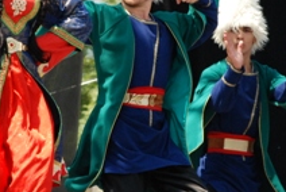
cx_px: 130
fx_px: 4025
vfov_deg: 2.7
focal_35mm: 506
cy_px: 57
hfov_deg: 4.1
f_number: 6.3
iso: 640
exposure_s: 1/640
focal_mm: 112
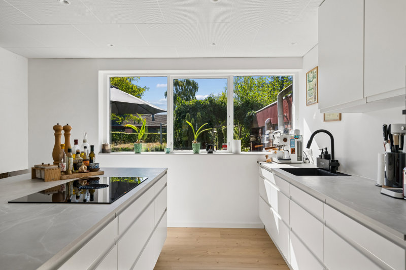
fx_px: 237
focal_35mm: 21
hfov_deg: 81.2
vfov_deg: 59.5
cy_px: 135
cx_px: 203
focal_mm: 21
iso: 800
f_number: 7.1
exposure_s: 1/800
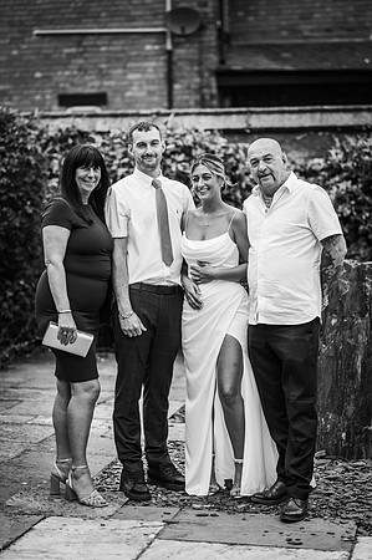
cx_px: 186
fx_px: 1320
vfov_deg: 23.9
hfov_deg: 16.0
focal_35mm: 85
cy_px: 280
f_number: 2.2
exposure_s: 1/1250
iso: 100
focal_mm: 85
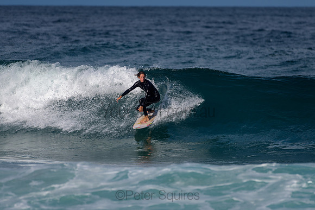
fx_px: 5358
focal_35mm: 612
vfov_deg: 2.2
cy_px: 105
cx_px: 158
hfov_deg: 3.4
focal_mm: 500
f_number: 5.6
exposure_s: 1/2000
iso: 100
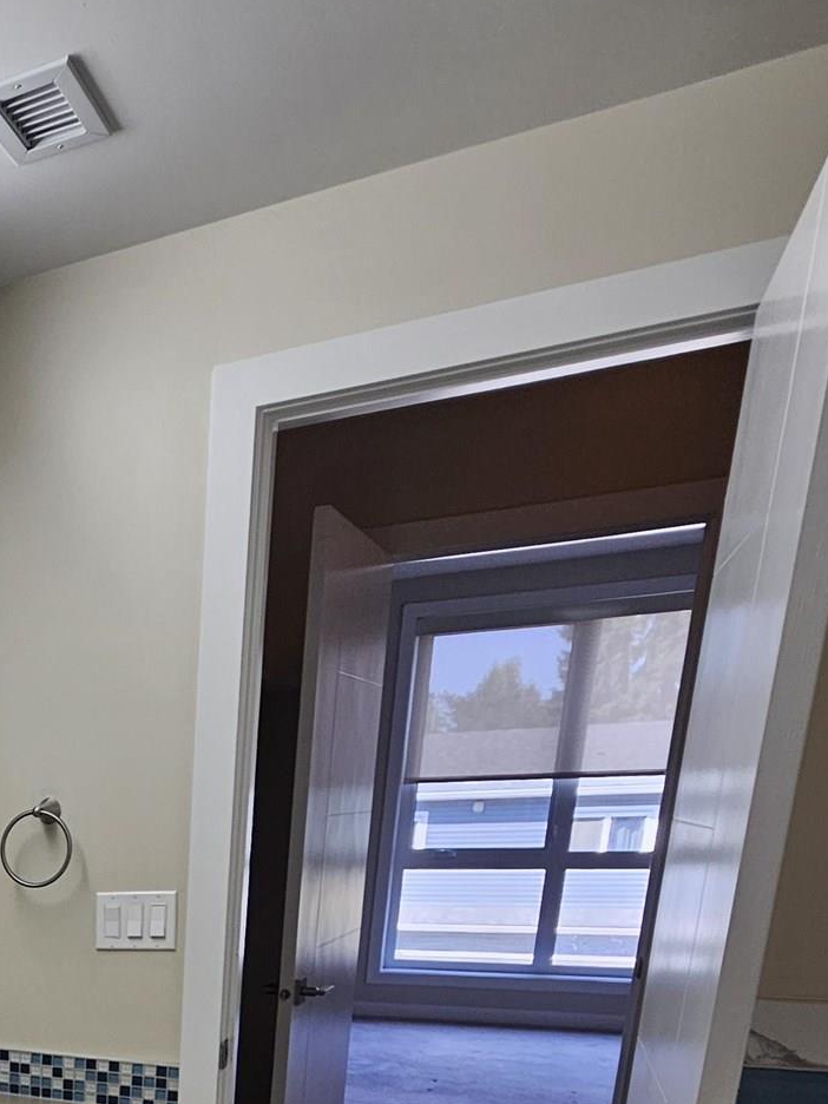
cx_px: -146
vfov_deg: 46.3
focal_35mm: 32
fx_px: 1021
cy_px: 1136
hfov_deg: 35.5
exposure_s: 1/120
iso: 64
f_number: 2.2
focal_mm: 2.2
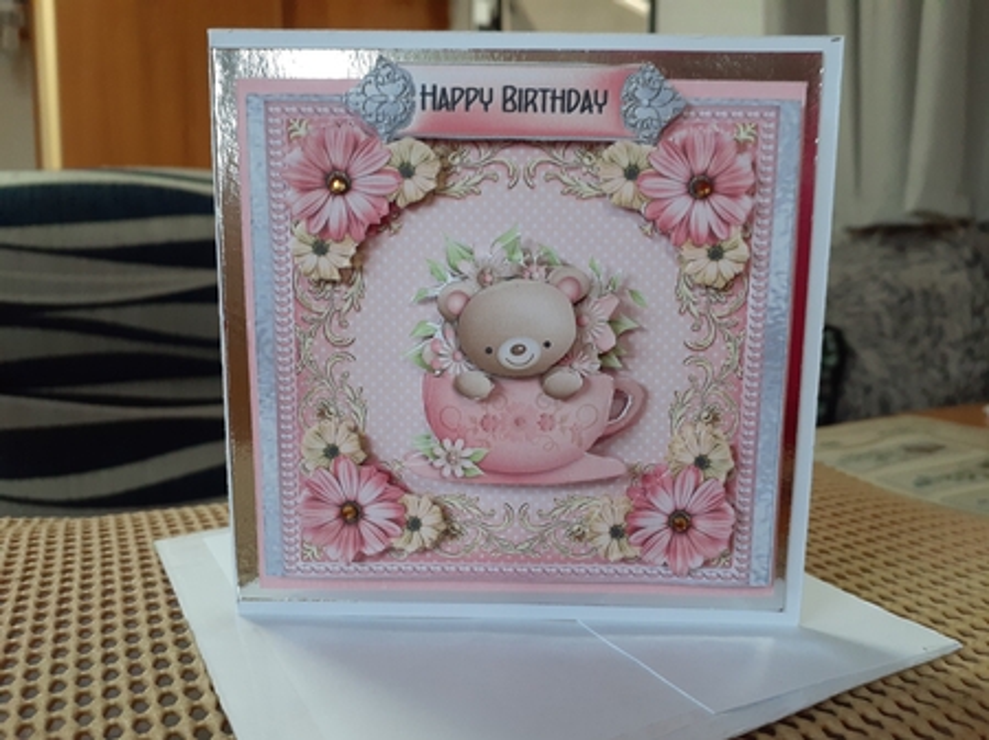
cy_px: 370
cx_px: 494
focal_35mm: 27
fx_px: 771
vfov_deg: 51.3
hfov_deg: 65.4
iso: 200
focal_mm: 3.6
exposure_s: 1/50
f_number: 1.9
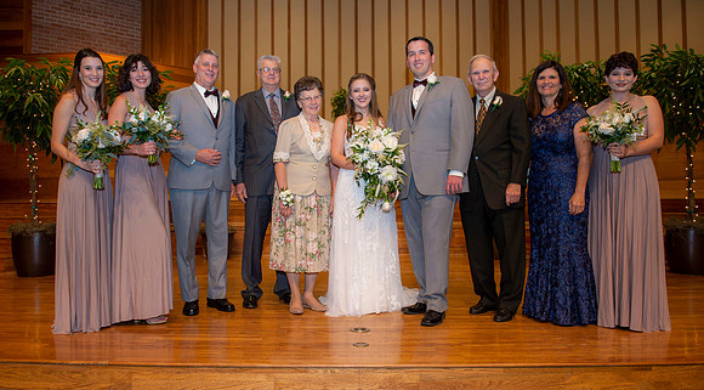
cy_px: 196
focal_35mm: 27
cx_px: 329
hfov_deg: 69.2
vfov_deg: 41.8
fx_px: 510
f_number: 3.5
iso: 800
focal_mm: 24
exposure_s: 1/160
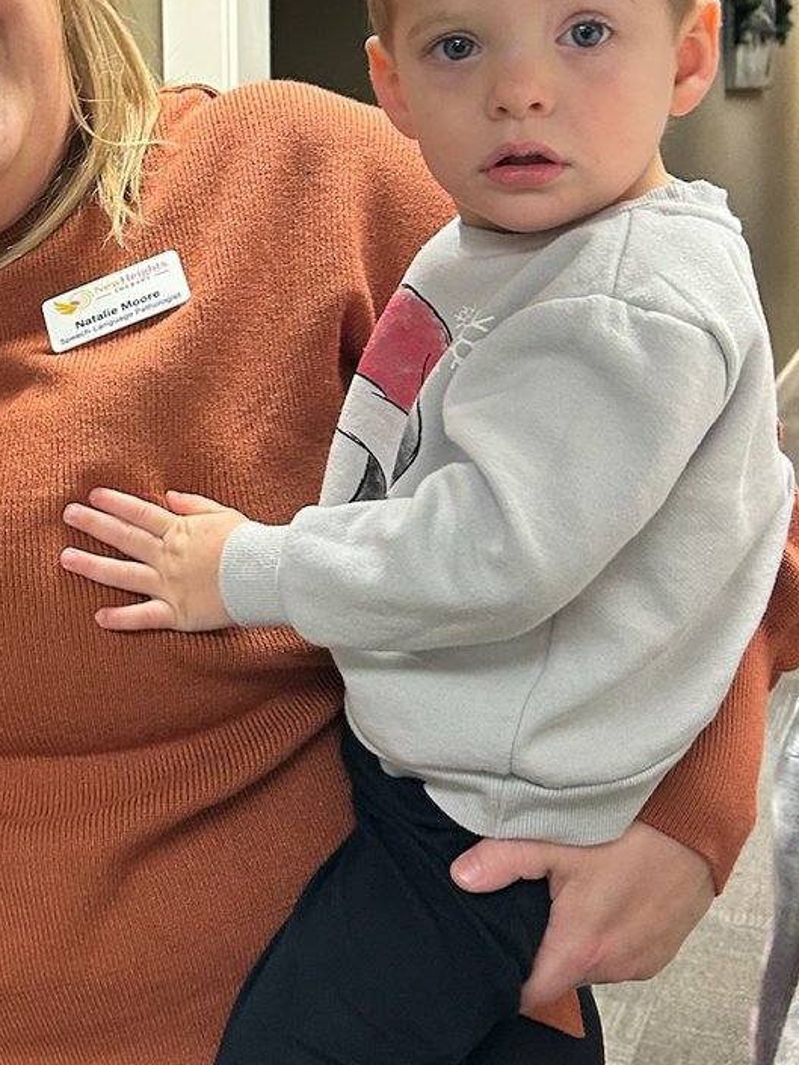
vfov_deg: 32.5
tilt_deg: -9.1
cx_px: -71
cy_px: 388
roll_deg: +3.9
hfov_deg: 23.4
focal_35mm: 59
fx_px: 1815
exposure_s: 1/60
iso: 160
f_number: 1.5
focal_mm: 5.7
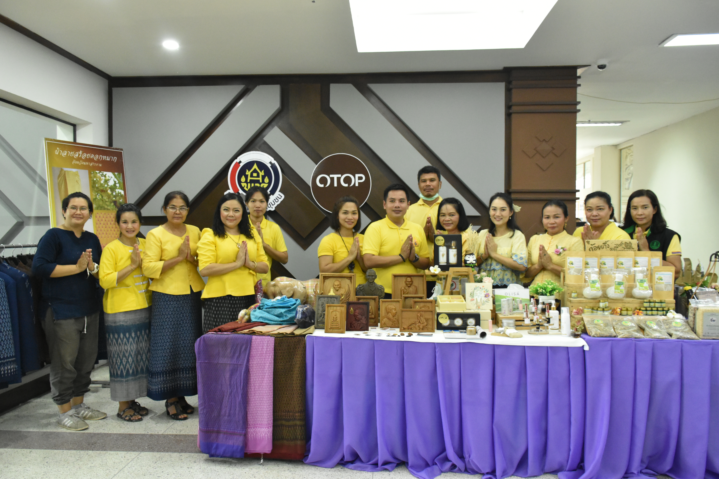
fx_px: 539
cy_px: 240
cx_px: 360
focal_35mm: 27
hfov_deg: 67.4
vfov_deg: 47.9
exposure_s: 1/80
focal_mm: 18
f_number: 4.5
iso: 3200
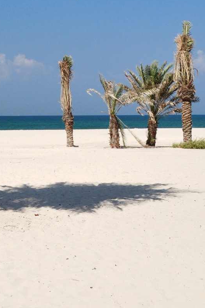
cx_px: -64
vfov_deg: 21.7
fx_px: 762
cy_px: -30
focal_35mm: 89
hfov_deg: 14.6
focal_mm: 22
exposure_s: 1/250
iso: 250
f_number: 10
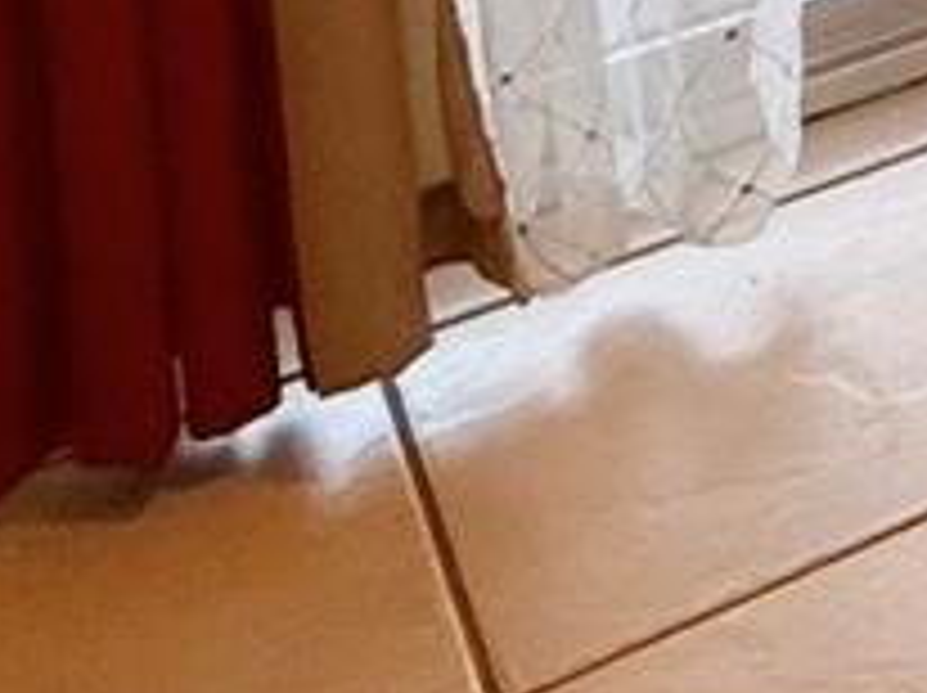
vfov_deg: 10.3
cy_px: -1305
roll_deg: +1.7
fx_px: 2916
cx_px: 2700
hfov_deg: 11.5
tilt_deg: -1.9
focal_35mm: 109
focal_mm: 2.22
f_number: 2.2
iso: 200
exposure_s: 1/120
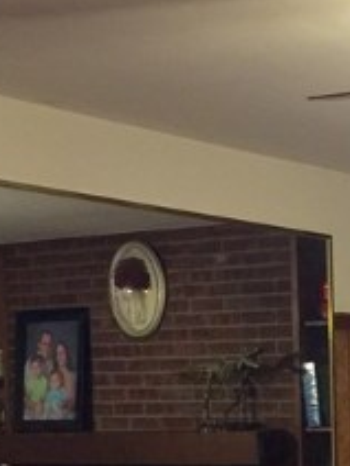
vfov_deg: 17.7
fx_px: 1416
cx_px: 566
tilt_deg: -4.4
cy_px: 576
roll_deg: +0.1
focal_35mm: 105
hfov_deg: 13.1
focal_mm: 4.15
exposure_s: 1/10
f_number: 2.2
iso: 125
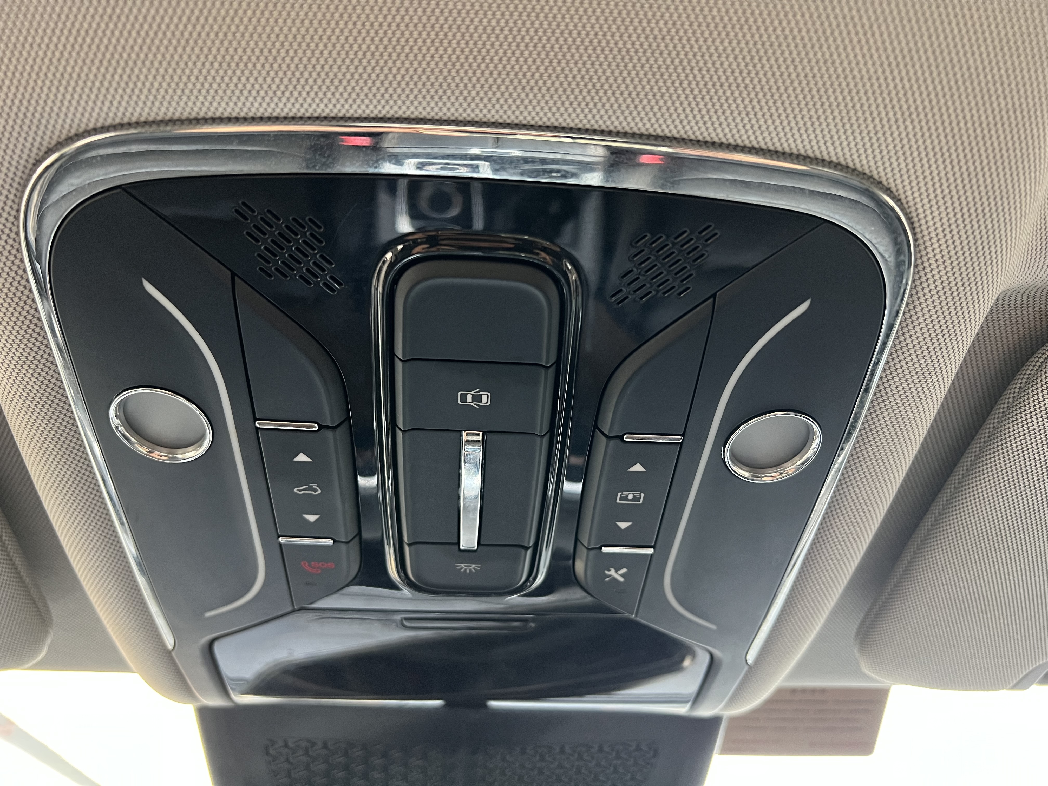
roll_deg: +1.0
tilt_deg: +37.3
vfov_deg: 53.1
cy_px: 393
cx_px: 524
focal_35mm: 26
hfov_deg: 67.3
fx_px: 787
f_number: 1.5
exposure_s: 1/60
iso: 320
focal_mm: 5.7
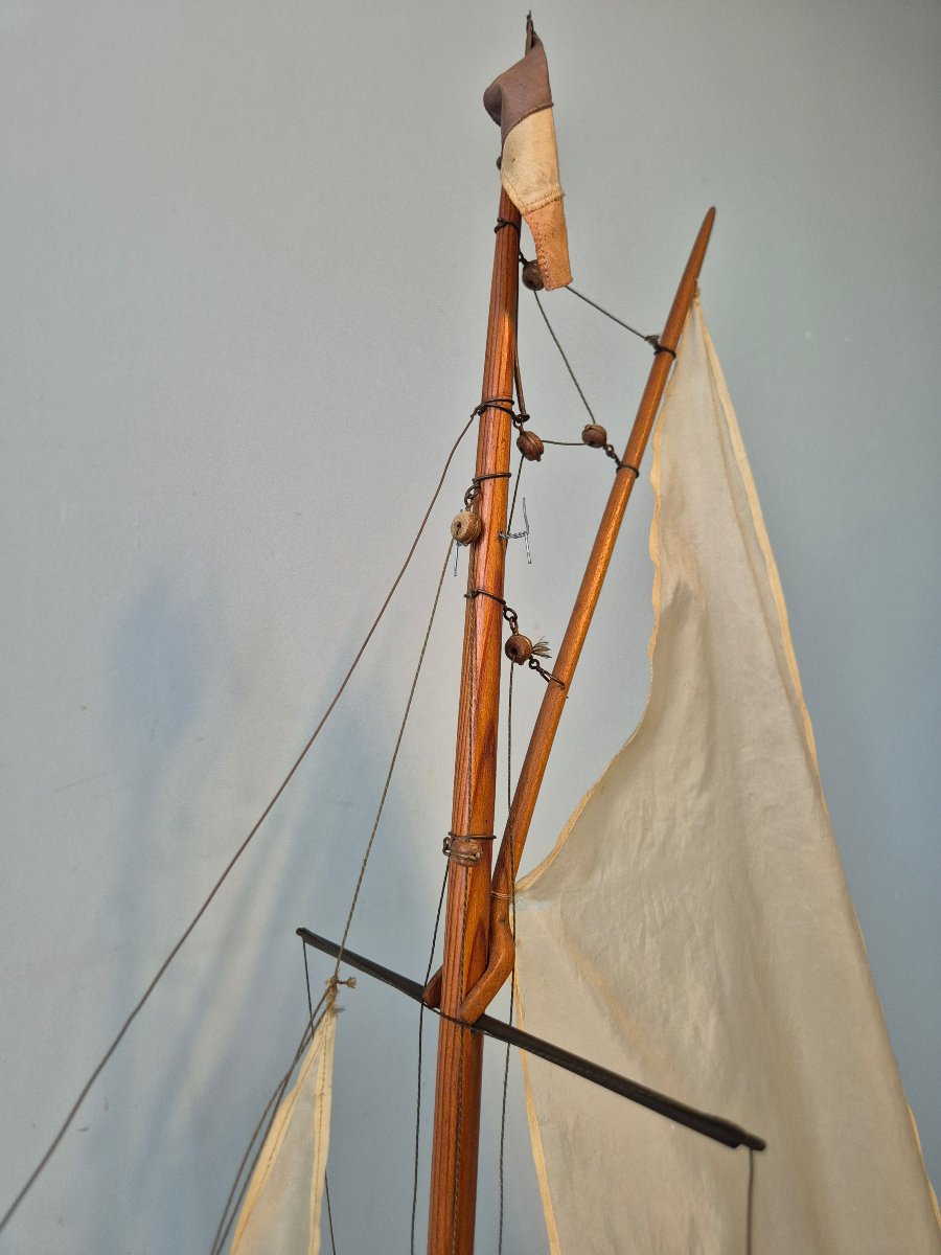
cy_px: 628
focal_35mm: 23
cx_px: 470
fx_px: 834
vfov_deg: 73.9
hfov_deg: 58.9
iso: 400
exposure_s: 1/100
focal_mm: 5.4
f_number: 1.8
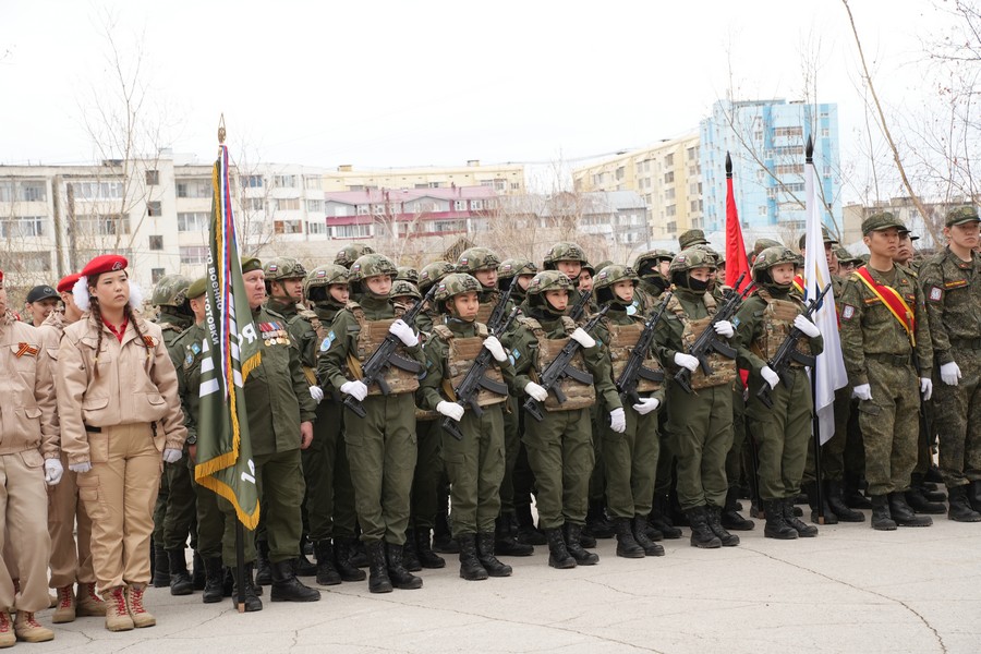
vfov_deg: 18.2
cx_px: 490
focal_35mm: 75
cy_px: 327
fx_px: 2044
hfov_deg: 27.0
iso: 320
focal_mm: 75
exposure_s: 1/100
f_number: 9
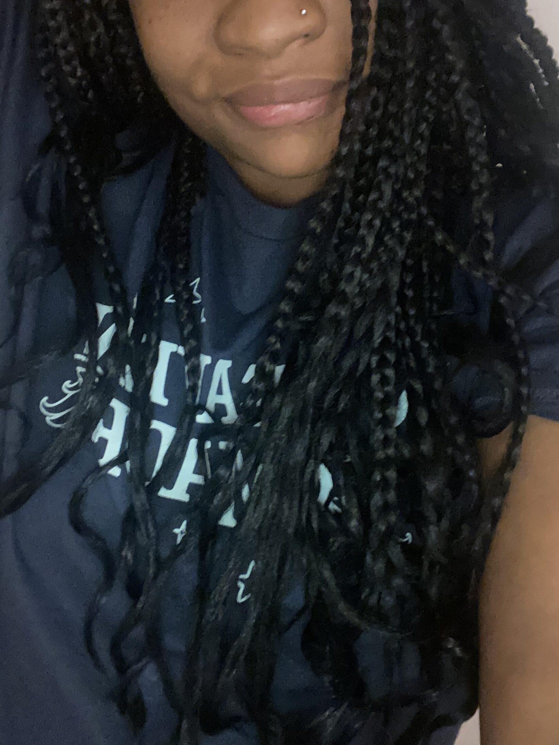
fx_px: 753
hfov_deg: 40.7
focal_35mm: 35
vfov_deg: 52.5
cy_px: 337
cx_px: 283
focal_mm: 2.71
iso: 800
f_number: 2.2
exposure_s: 1/16
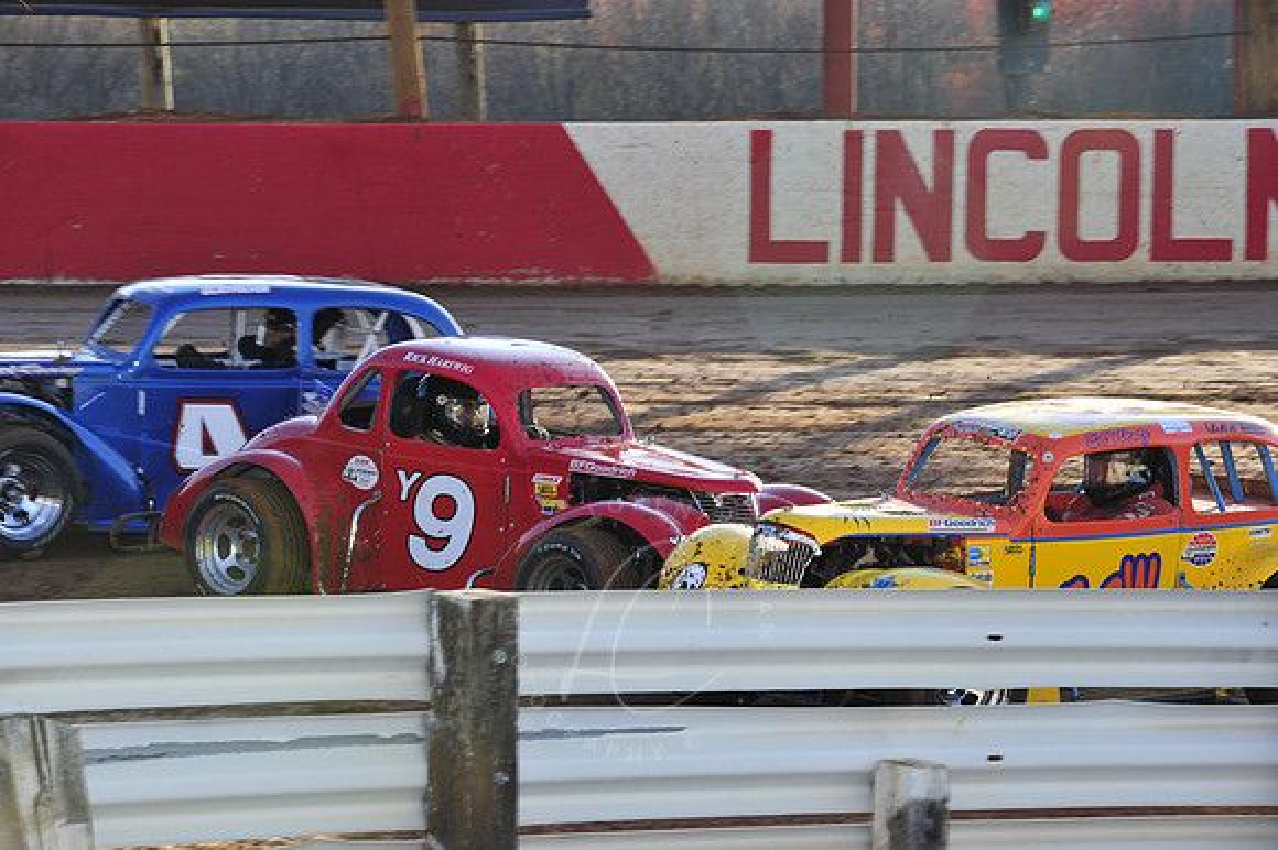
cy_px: 425
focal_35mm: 170
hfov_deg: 12.1
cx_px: 639
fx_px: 6031
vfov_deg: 8.1
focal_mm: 170
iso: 640
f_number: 13
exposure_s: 1/250
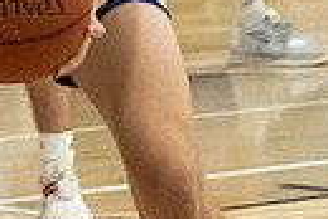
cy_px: -315
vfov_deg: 2.5
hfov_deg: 3.8
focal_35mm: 546
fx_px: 4980
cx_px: -145
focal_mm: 70
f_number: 2.8
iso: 3200
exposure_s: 1/1000
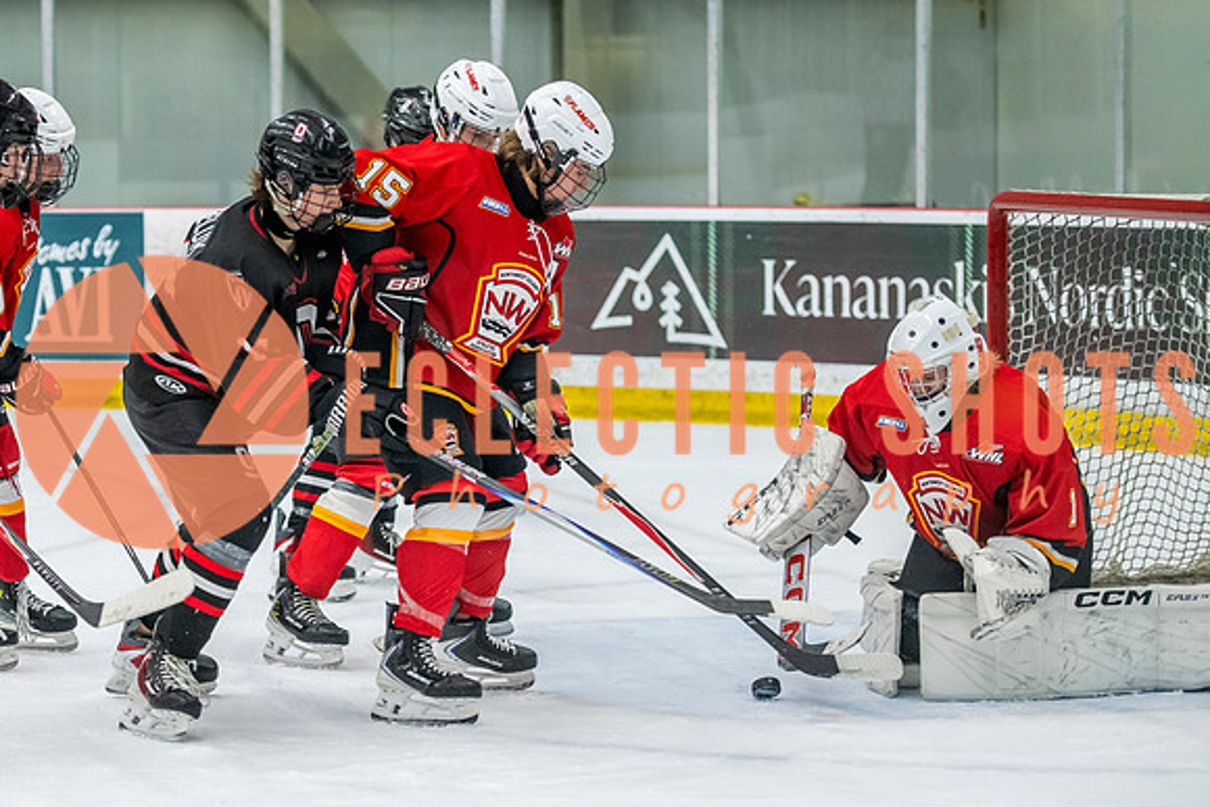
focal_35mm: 151
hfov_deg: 13.5
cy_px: 428
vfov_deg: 9.1
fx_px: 5091
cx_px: 274
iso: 2000
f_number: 3.2
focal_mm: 95
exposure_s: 1/640
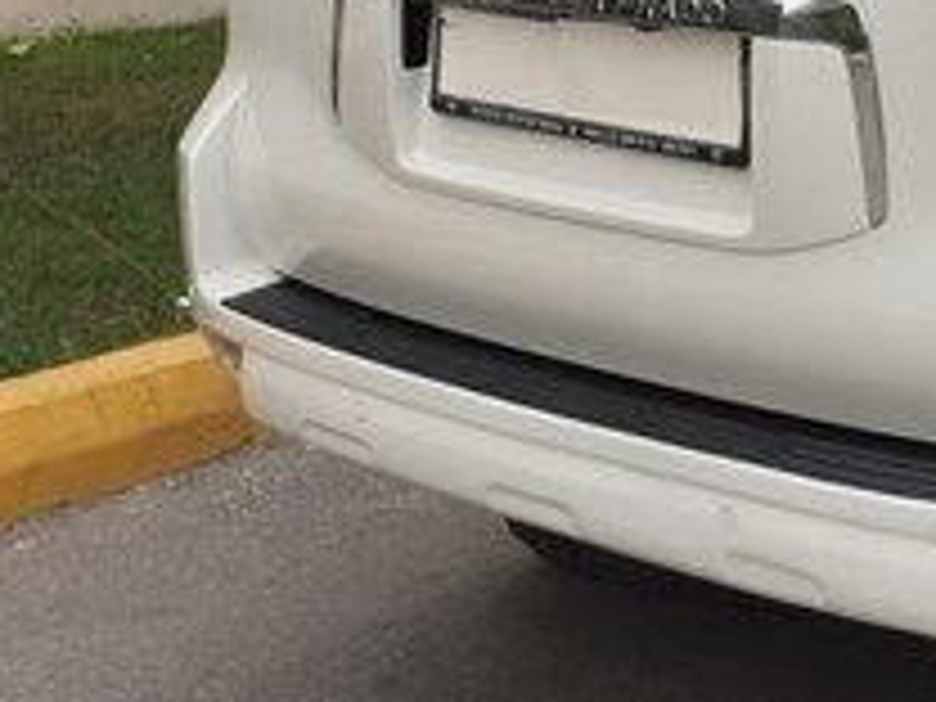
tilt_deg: -5.1
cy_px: -133
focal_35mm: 92
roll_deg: -1.2
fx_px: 2488
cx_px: 999
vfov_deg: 15.5
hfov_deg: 20.4
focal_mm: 4.15
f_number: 2.2
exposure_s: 1/670
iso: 32
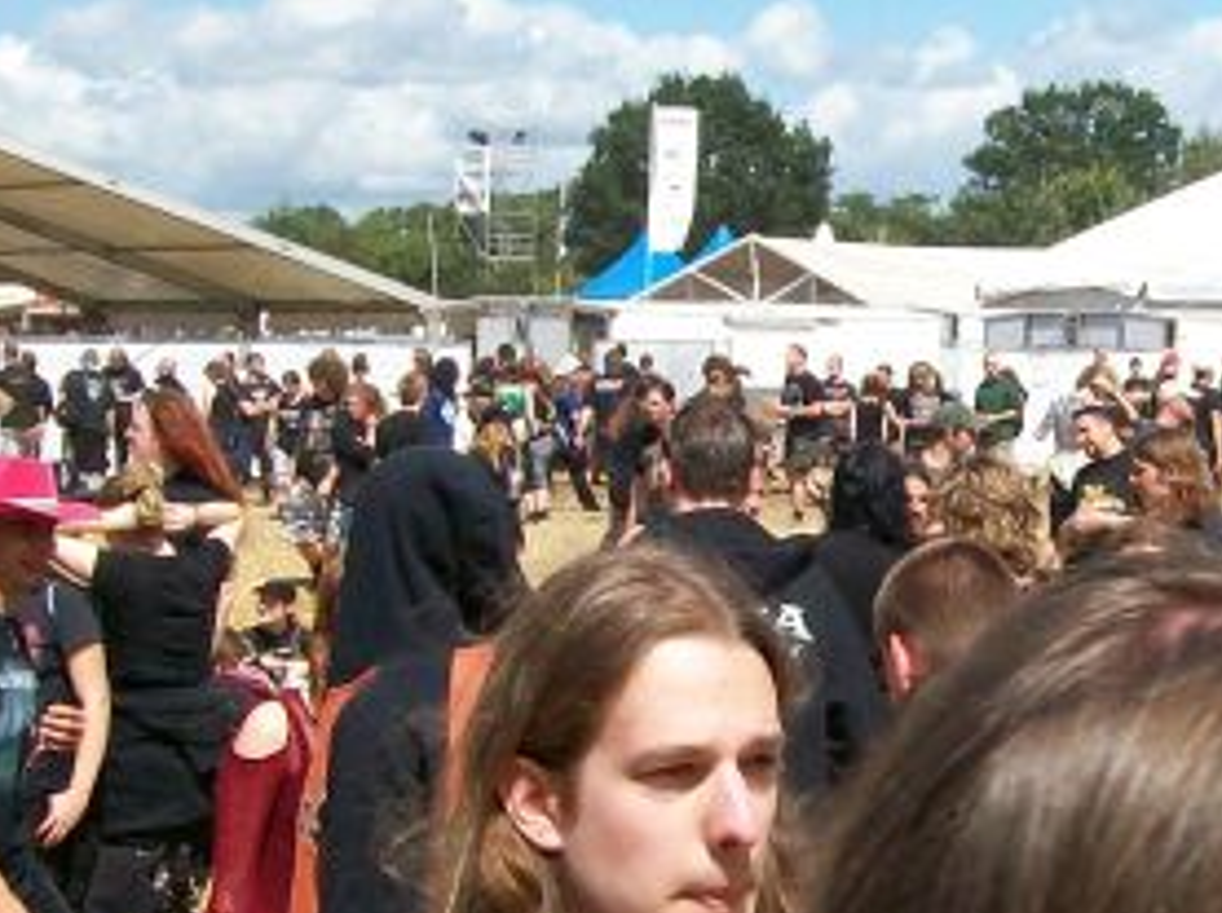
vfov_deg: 14.2
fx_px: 3667
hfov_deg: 18.8
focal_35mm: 104
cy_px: 468
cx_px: 904
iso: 80
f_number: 4.8
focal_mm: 6
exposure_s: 1/698
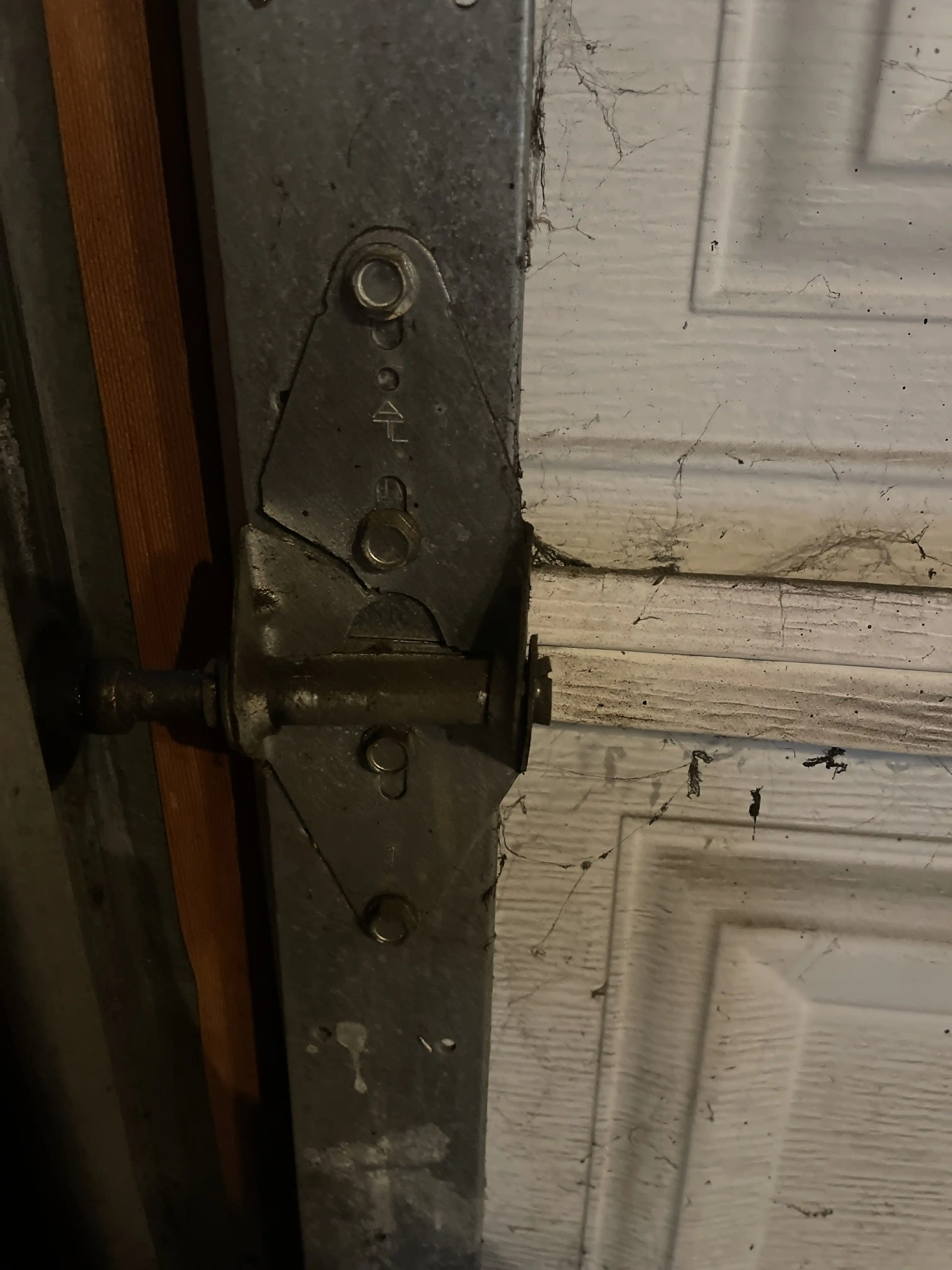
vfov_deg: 67.3
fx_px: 953
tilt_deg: -27.2
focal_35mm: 26
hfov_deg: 53.1
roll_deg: -0.9
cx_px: 476
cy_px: 635
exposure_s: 1/24
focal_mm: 5.1
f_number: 1.6
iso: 800
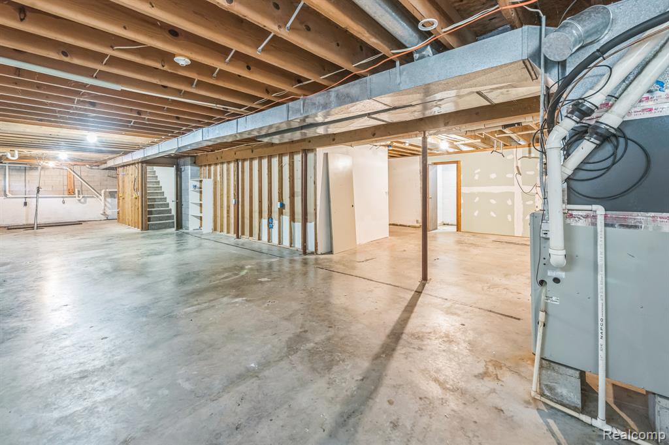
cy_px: 222
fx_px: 260
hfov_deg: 104.3
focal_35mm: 14
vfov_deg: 81.2
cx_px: 334
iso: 1000
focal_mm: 14
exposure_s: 1/3
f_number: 8
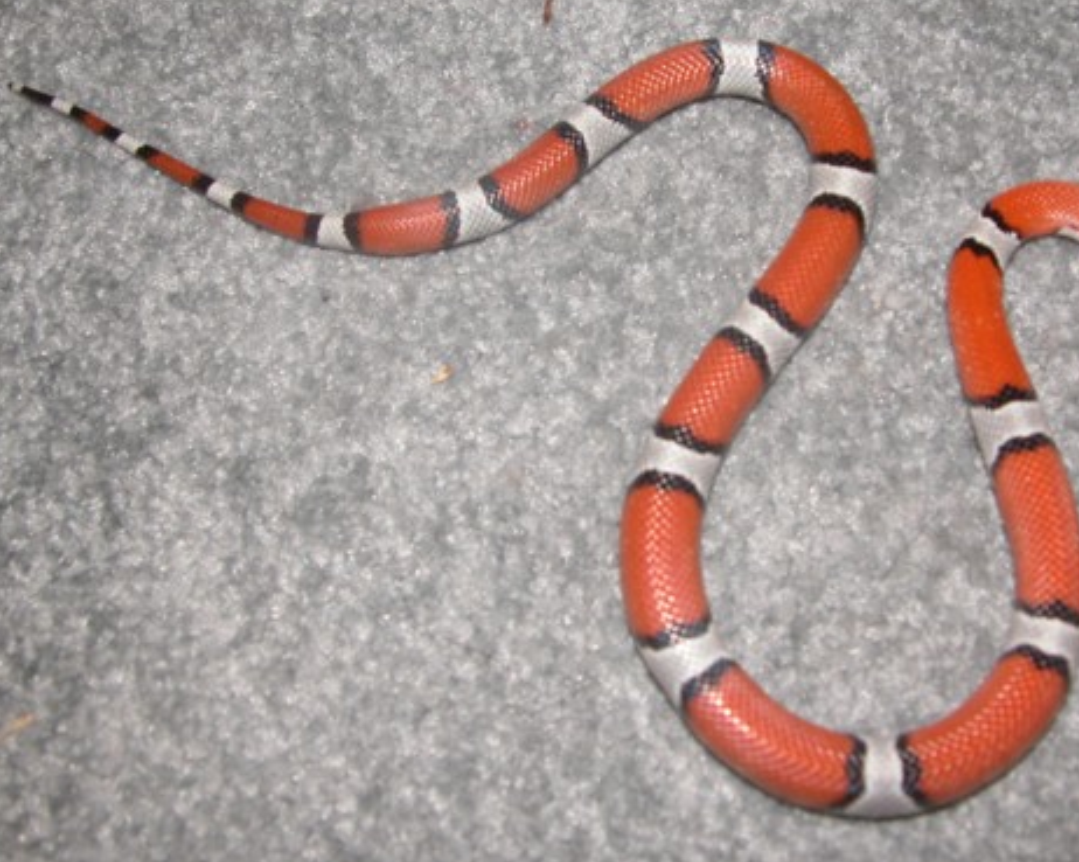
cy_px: 383
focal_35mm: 46
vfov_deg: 32.7
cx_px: 656
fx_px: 1468
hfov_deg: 40.2
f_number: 2.8
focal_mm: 8.9
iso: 100
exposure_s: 1/60
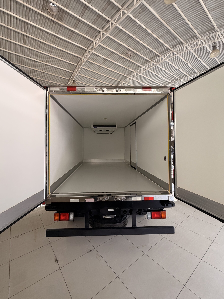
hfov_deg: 81.7
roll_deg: +1.5
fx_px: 129
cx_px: 106
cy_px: 144
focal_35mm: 15
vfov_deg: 98.1
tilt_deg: +1.0
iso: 250
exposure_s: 1/121
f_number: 2.2
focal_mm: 2.22
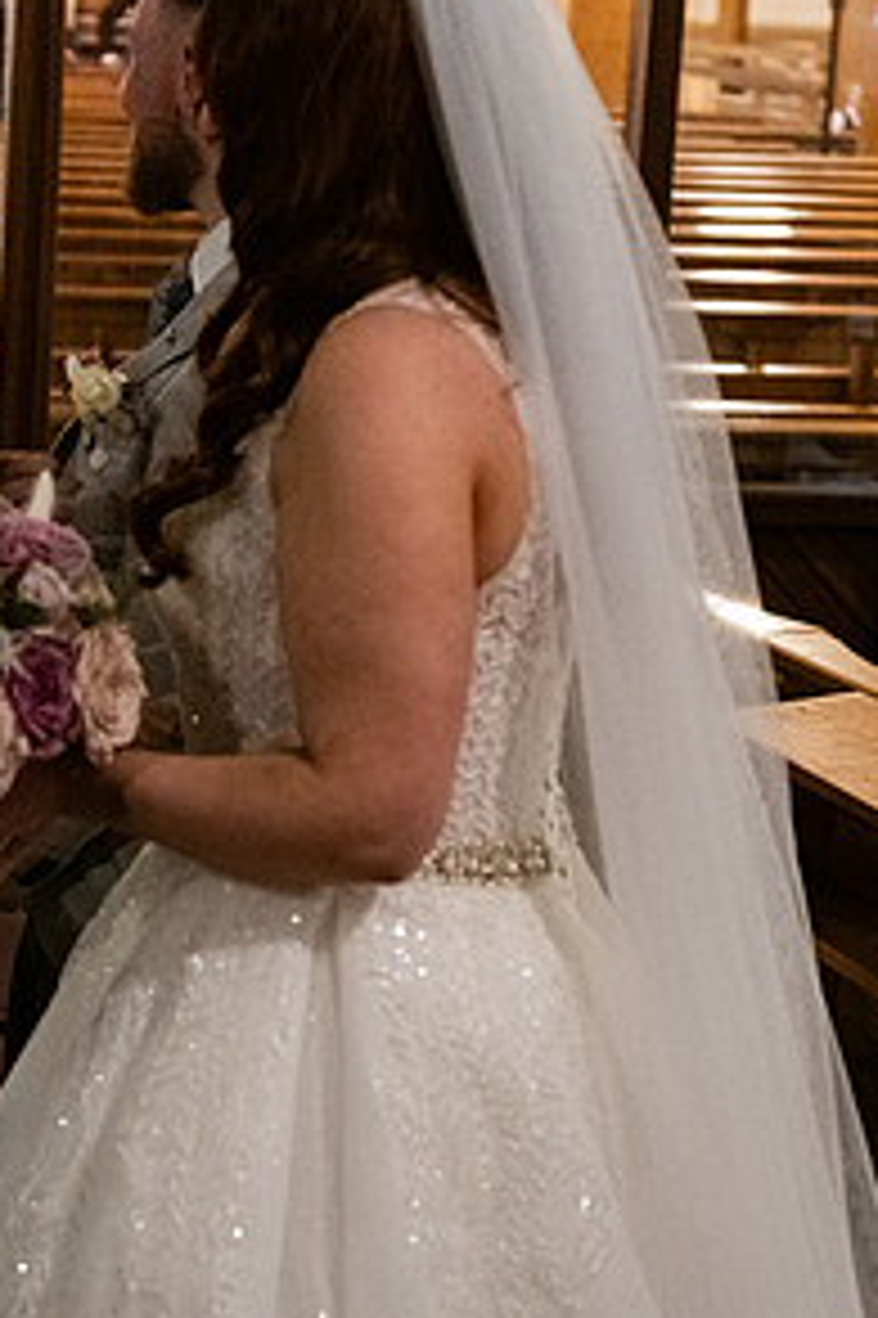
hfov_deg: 14.2
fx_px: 3479
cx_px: 54
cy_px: 488
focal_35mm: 95
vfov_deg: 21.4
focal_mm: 48
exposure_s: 1/160
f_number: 3.5
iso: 2500
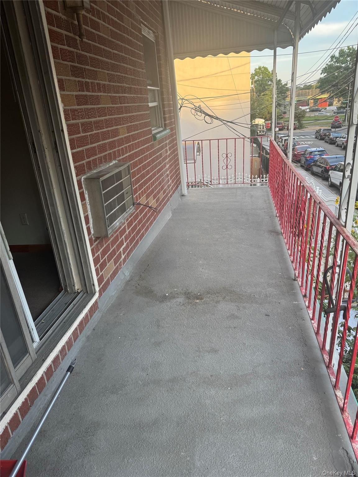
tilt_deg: -18.7
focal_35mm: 24
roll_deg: +7.2
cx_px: 179
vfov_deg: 71.6
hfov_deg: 56.8
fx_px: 331
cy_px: 238
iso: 80
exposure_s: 1/216
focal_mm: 6.76
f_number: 1.78
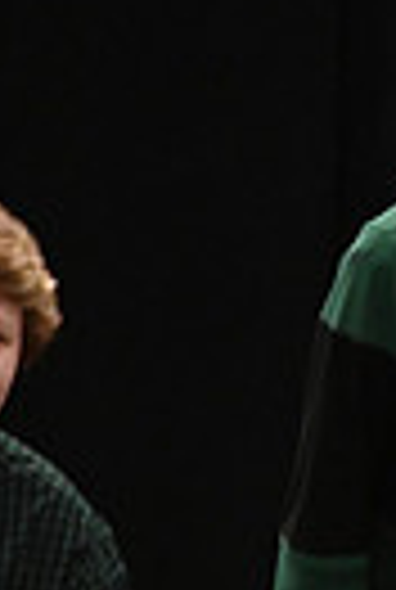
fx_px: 19547
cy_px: 167
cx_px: 1188
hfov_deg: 1.2
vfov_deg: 1.7
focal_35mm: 1191
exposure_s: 1/320
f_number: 6
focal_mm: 270
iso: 10000
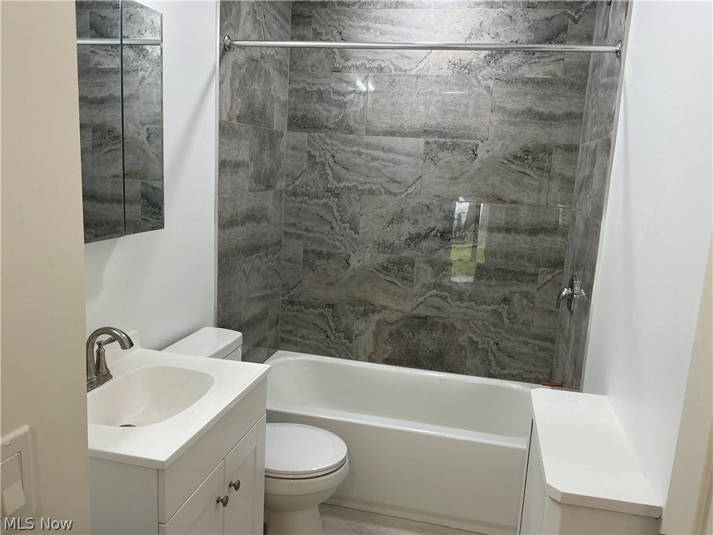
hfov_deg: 63.4
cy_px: 268
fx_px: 577
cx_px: 356
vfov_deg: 49.7
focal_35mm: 28
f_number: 1.8
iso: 64
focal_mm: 3
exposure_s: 1/60
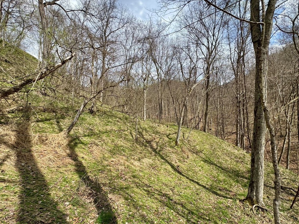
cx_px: 156
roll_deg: +3.3
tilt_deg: +1.7
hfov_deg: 98.1
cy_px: 114
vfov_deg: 81.7
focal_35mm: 15
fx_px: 130
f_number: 2.2
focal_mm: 2.22
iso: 50
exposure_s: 1/1323
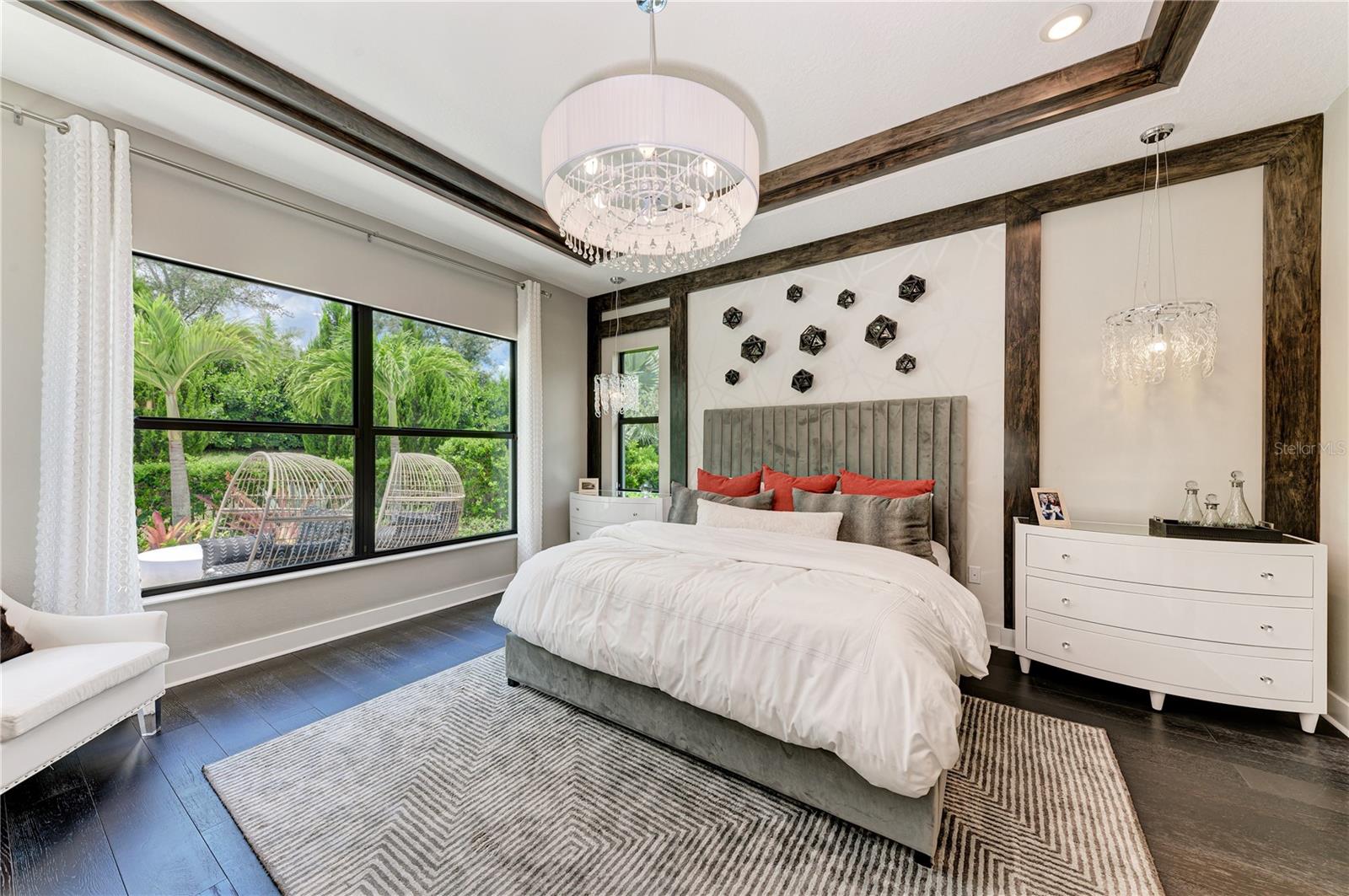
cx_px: 674
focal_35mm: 13
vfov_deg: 85.3
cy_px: 448
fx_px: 487
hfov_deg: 108.4
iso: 200
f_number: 9
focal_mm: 13
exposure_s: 1/30
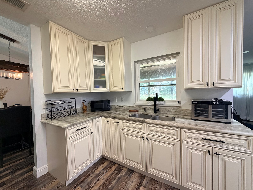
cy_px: 95
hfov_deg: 102.1
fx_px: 102
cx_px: 126
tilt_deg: -2.6
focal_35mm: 14
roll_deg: +1.3
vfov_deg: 85.7
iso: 250
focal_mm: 2.22
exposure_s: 1/60
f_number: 2.2
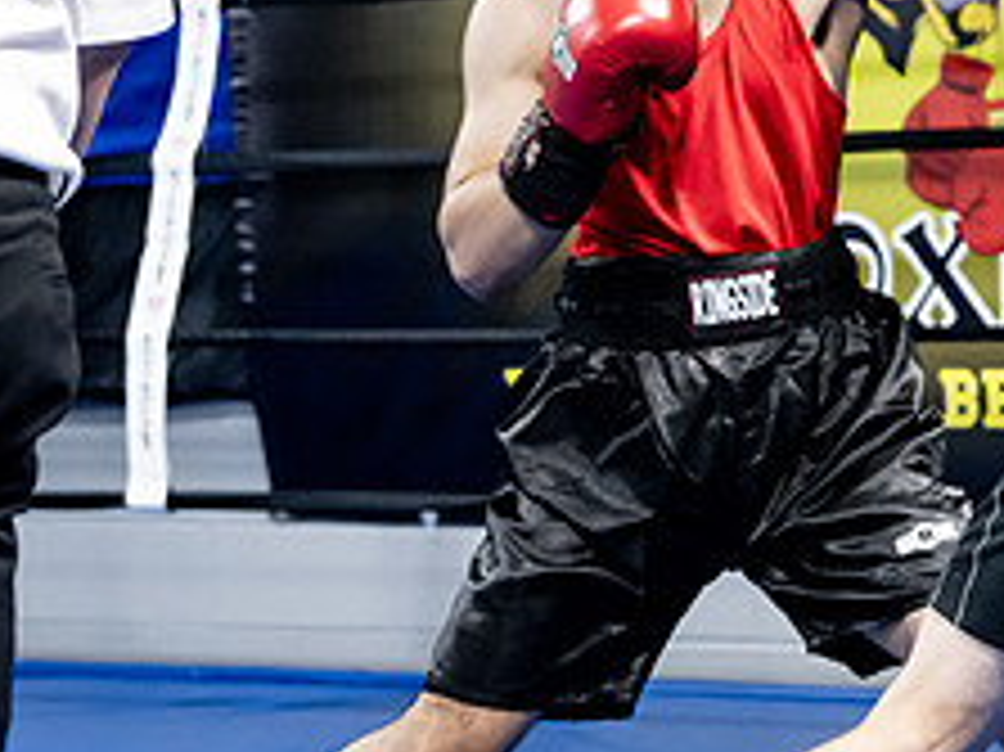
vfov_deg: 12.3
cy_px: 160
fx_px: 3479
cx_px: 1040
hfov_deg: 16.1
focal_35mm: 120
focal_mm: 48
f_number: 2.8
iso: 8000
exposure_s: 1/1000
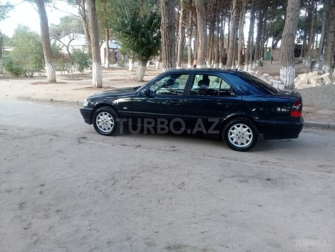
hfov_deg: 58.4
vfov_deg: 45.4
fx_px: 300
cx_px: 168
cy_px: 126
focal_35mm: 31
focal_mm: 3.3
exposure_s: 1/50
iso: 64
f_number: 2.2
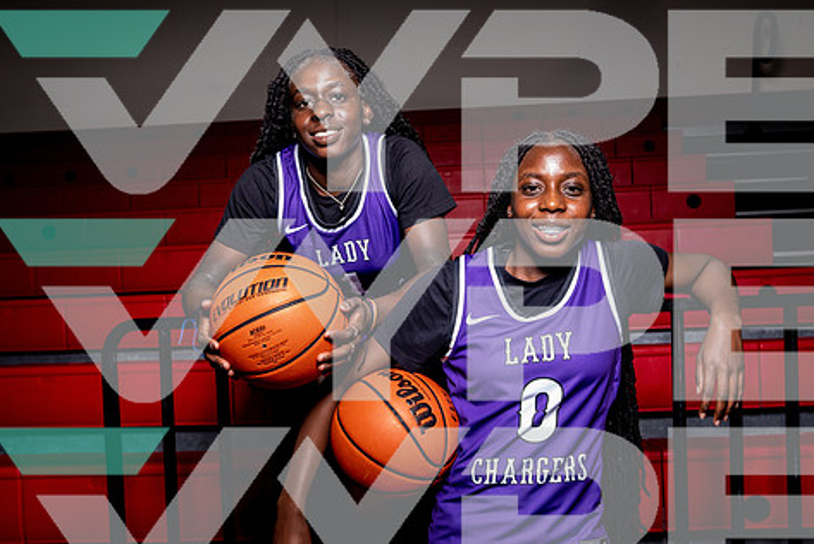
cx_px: 434
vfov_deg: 35.0
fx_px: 860
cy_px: 311
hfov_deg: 50.6
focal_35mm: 38
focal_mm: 31
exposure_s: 1/250
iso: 320
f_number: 5.6
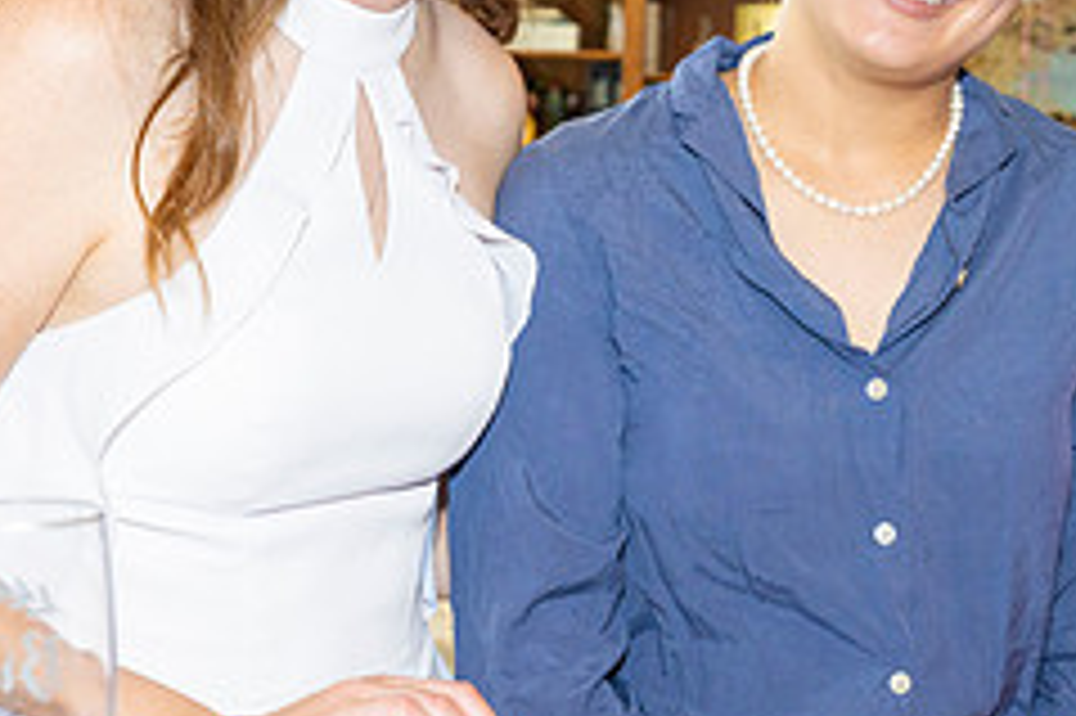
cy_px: 178
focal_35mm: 90
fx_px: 2688
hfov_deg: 22.4
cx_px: 828
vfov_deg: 15.1
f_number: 5.6
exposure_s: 1/125
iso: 800
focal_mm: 37
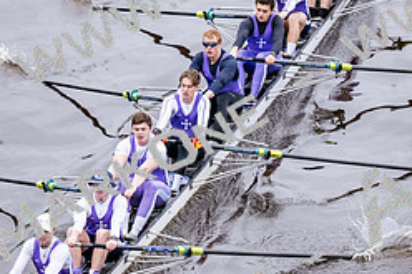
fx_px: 4552
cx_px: 219
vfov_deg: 3.4
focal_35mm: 398
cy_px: 89
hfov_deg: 5.2
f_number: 2.8
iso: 2000
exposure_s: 1/2000
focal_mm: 170
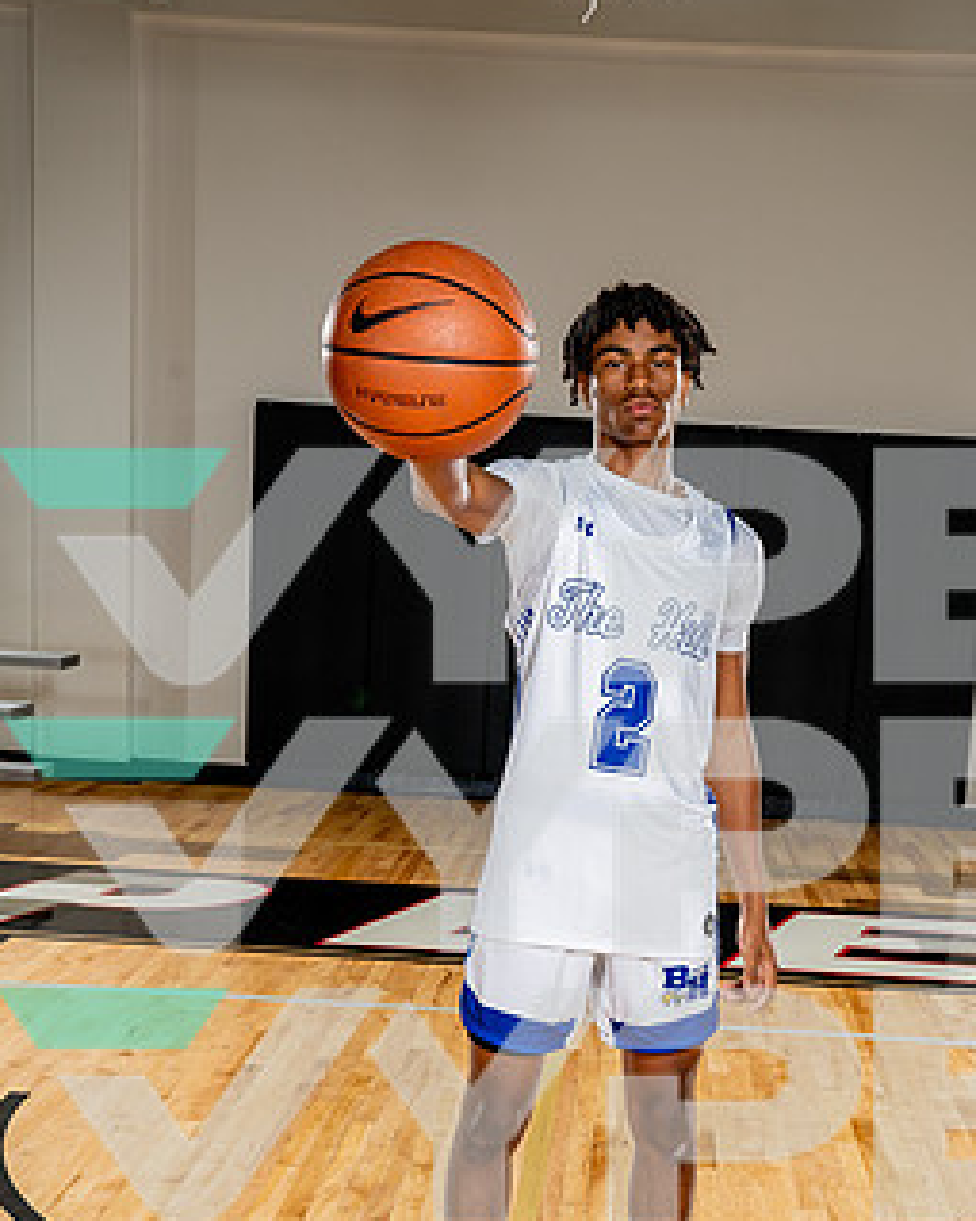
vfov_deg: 34.9
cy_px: 838
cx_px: 570
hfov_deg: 28.6
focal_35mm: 53
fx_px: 1915
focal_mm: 40
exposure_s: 1/250
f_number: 8
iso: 250
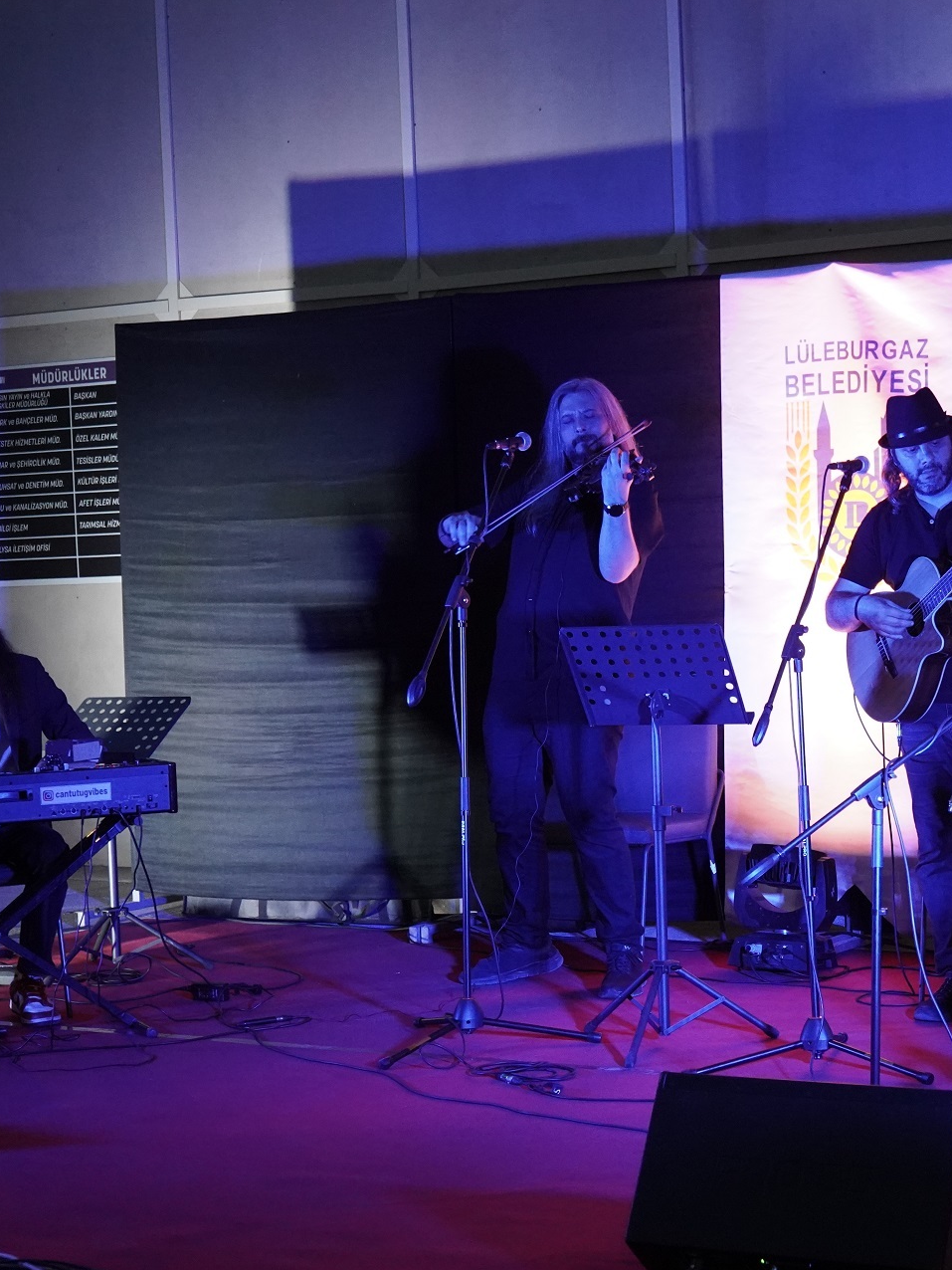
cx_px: 709
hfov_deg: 21.4
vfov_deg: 28.6
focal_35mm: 68
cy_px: 634
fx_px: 2493
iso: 6400
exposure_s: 1/160
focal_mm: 47
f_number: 5.6
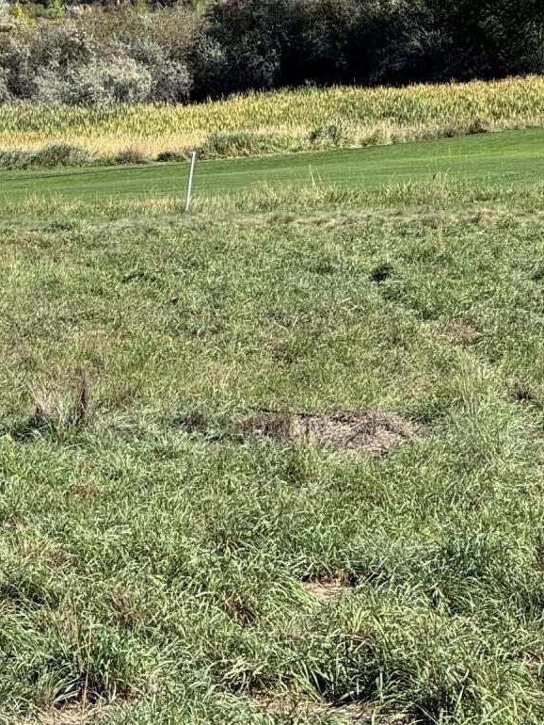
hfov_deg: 7.4
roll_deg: +2.7
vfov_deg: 9.9
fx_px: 4188
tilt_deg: -1.9
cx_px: 159
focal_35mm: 200
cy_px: 130
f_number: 2.8
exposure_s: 1/595
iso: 25
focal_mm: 9
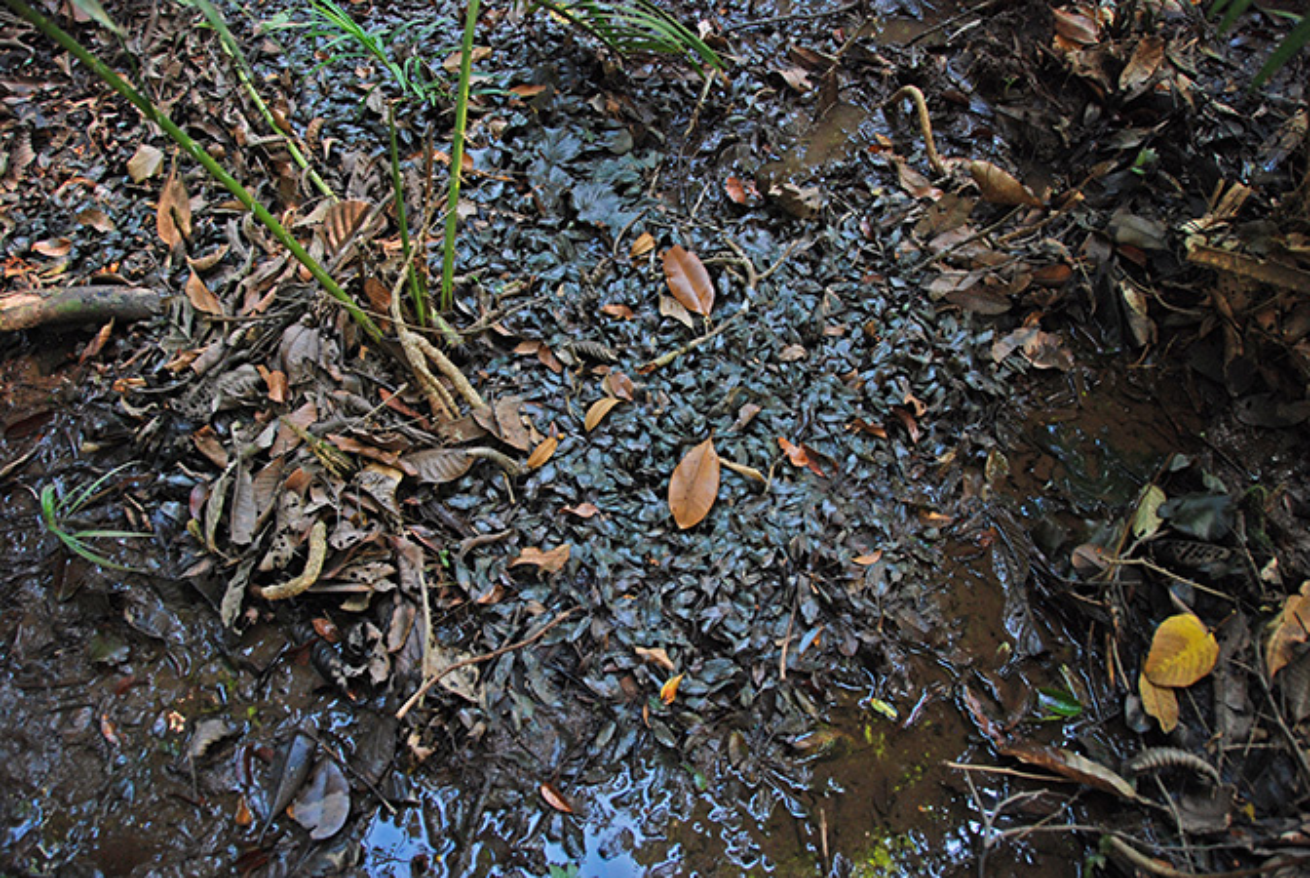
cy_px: 439
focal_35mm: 27
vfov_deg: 48.1
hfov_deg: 67.3
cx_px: 655
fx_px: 984
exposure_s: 1/50
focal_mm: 18
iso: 400
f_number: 3.5
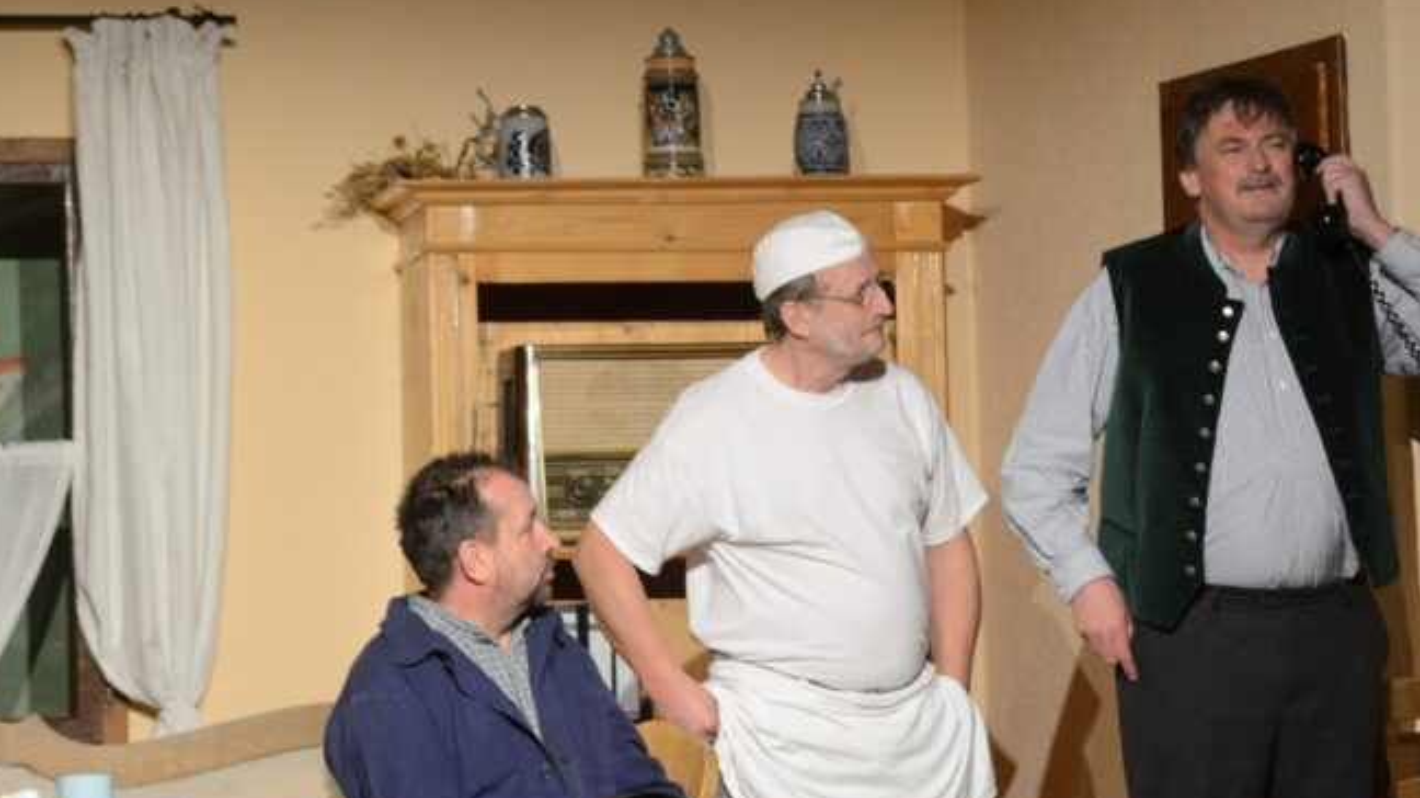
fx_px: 8770
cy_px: 446
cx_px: 1054
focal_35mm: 233
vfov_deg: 5.2
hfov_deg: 9.2
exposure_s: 1/125
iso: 2500
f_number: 5.6
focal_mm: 120
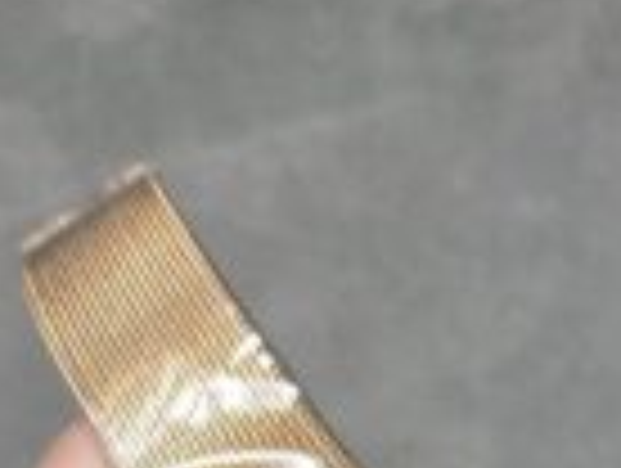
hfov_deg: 17.1
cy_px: 945
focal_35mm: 113
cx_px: 580
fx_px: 2031
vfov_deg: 11.7
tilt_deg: -68.4
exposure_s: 1/122
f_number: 1.8
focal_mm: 4.25
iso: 32
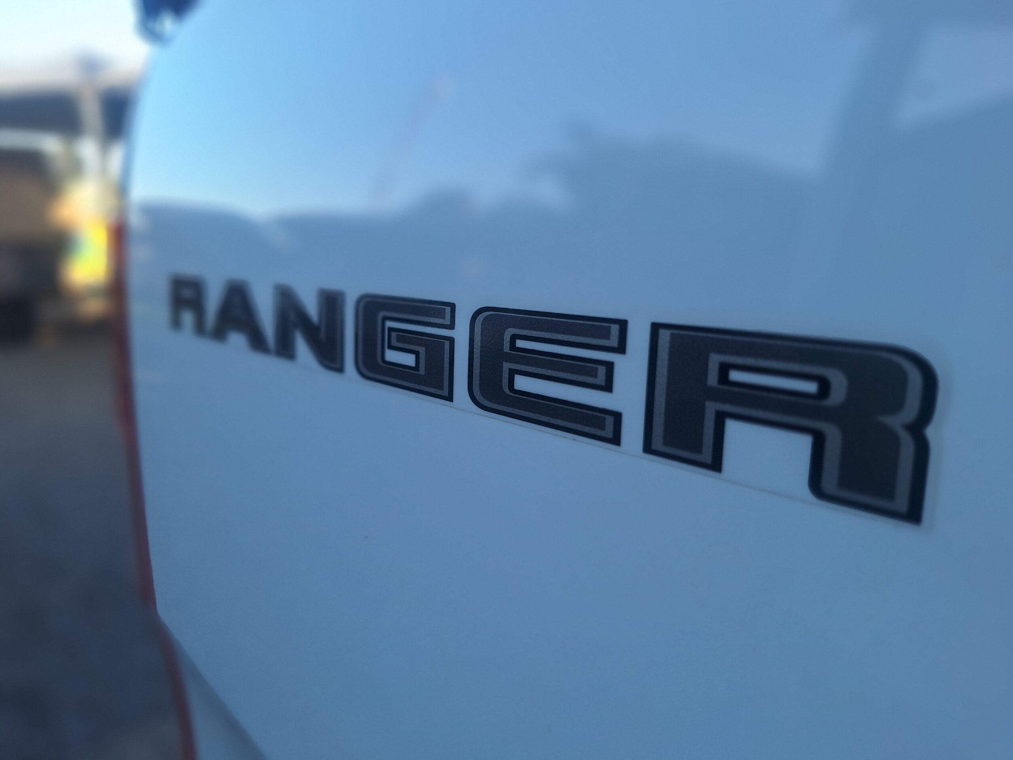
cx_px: 506
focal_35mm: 23
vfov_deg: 58.9
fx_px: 673
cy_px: 380
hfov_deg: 73.9
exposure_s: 1/411
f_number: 1.8
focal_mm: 5.54
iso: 40
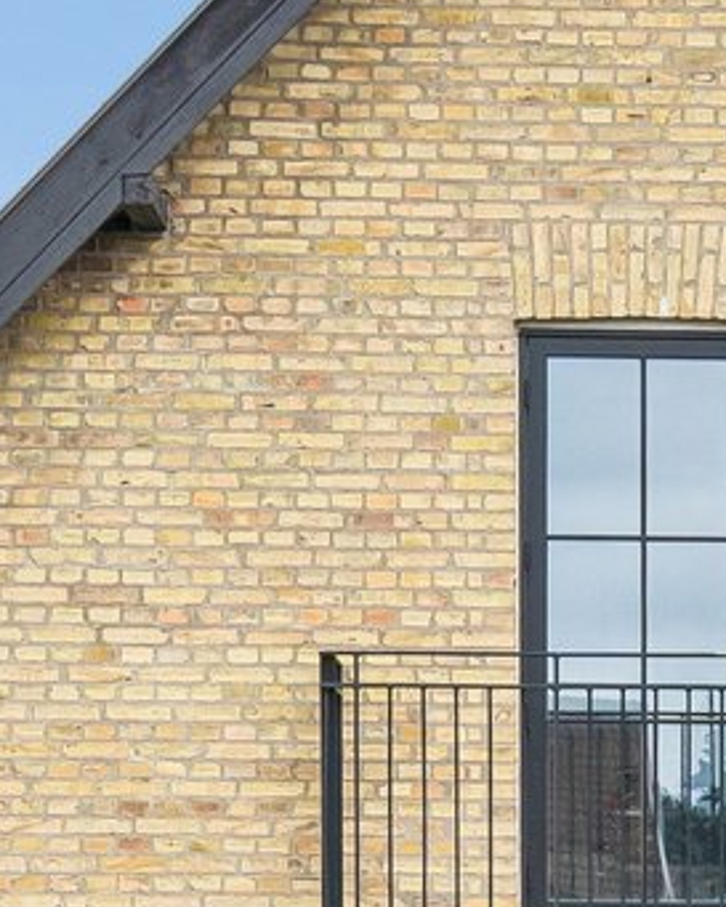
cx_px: 734
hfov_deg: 11.6
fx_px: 3544
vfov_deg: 13.1
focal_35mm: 132
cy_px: 1638
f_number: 8
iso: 125
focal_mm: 16
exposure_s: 1/125
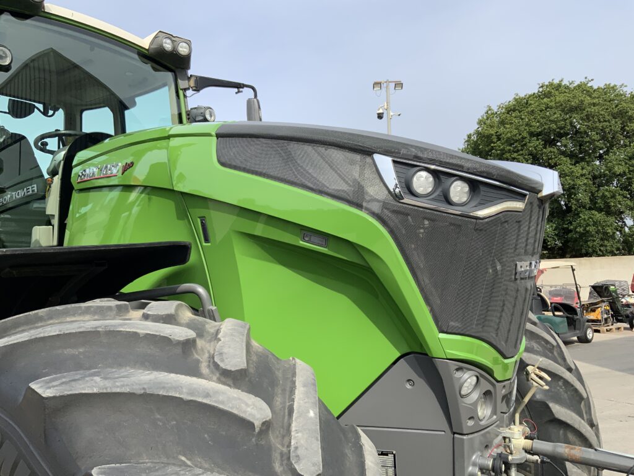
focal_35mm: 29
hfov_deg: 61.7
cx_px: 317
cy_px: 238
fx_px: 531
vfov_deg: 48.2
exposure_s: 1/1250
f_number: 1.8
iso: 16
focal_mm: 3
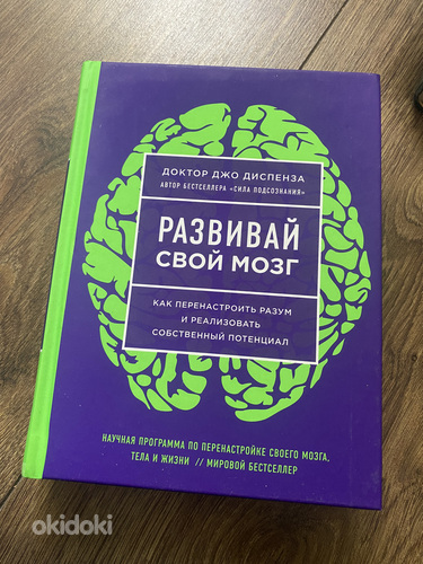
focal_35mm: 26
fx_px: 424
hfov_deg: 53.1
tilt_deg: -78.5
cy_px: 282
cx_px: 212
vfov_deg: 67.3
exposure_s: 1/60
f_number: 1.8
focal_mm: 4.25
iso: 250
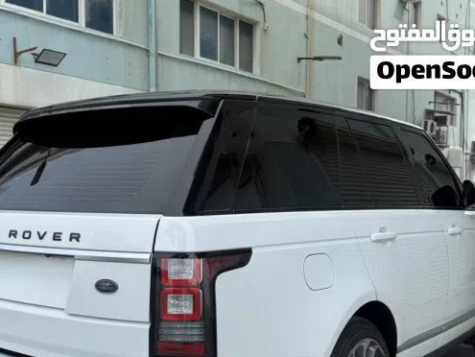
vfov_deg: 45.0
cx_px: 226
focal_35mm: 31
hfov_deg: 58.3
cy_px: 227
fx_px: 426
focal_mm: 6.76
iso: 80
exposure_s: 1/2801
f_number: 1.78
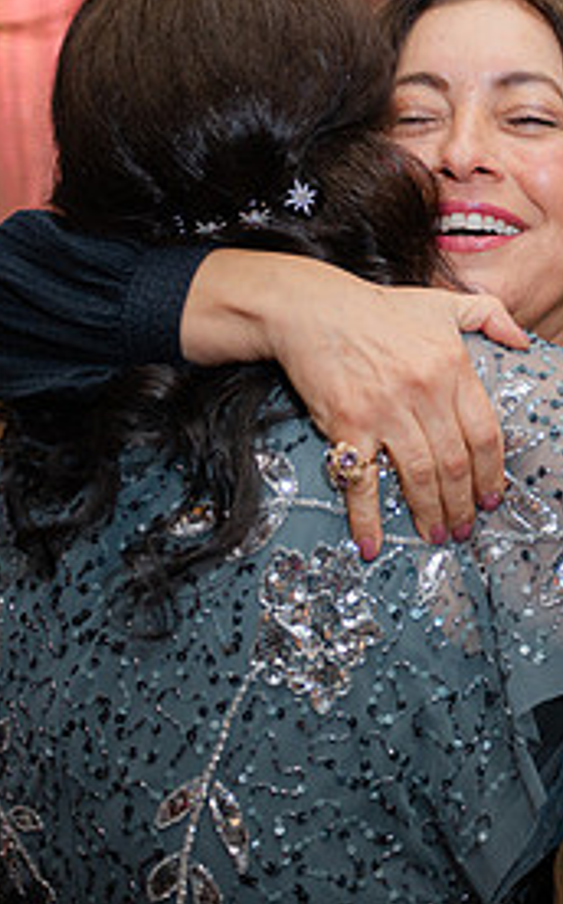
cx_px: 638
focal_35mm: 60
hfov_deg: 20.5
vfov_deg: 34.0
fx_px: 1476
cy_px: 442
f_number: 2.8
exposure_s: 1/160
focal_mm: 28
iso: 400
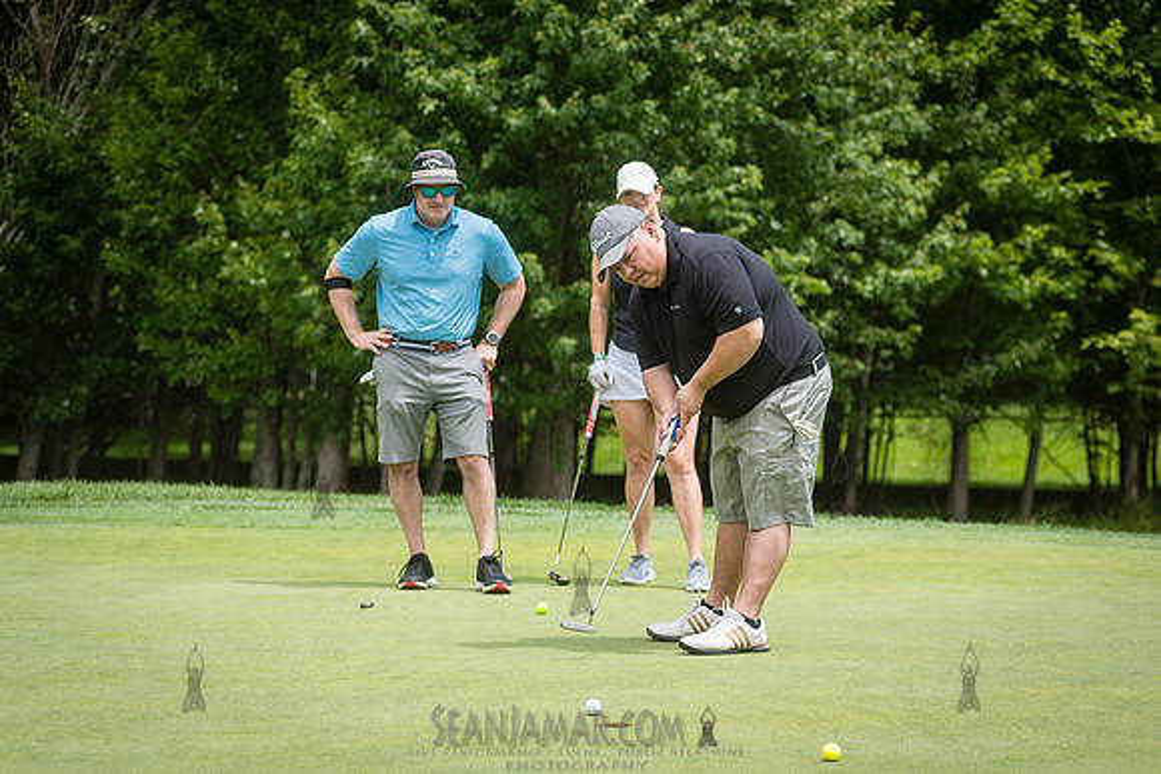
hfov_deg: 20.4
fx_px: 3226
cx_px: 580
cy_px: 387
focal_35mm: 100
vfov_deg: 13.7
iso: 200
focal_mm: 100
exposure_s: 1/1000
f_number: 4
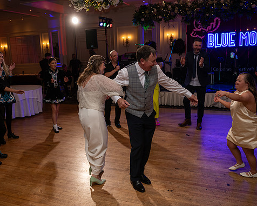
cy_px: 104
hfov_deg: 55.5
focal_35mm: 32
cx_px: 112
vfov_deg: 45.8
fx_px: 243
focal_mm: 28
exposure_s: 1/160
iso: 500
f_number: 3.5
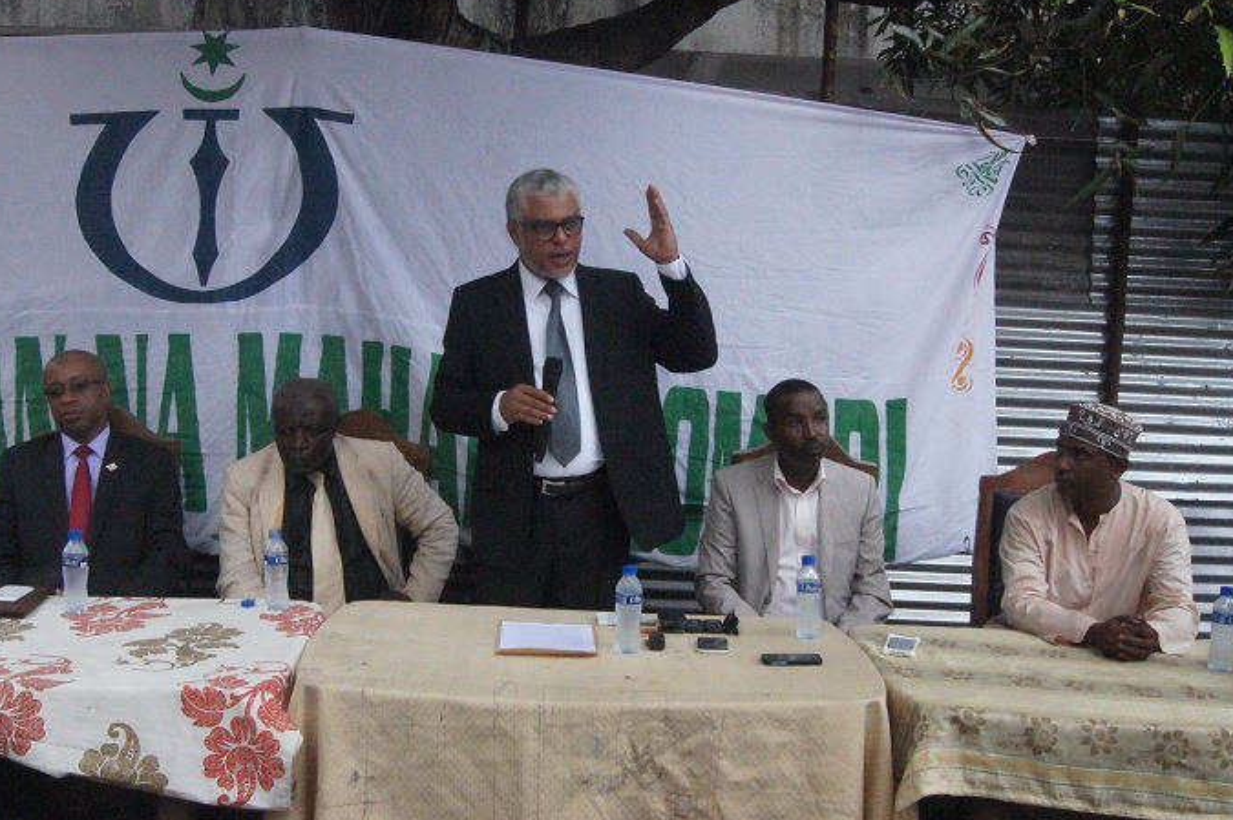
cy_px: 399
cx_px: 606
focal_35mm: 40
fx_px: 1369
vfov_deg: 33.4
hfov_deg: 48.5
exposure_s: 1/1250
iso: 6400
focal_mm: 24
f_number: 11
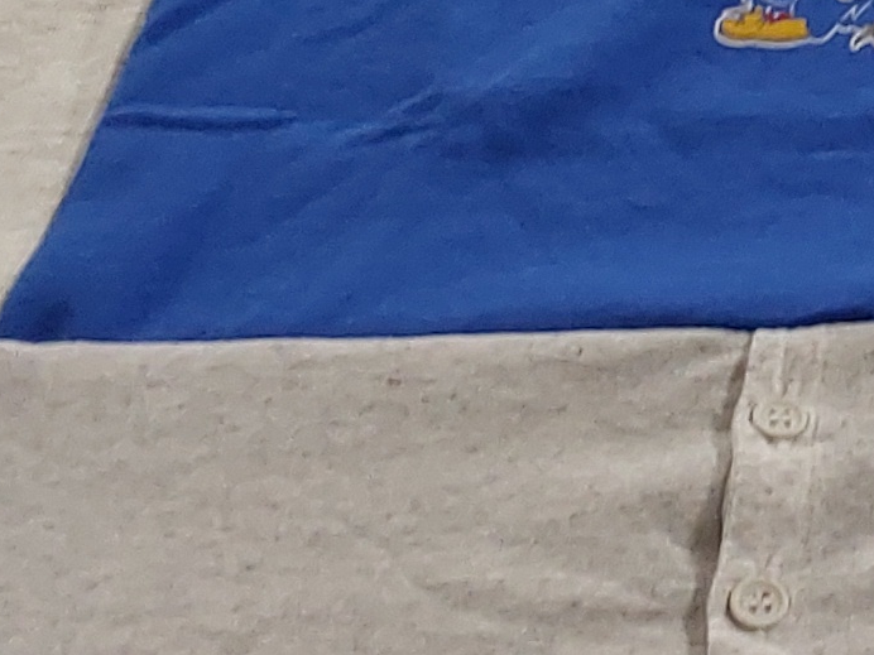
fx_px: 3333
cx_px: 1257
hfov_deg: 14.1
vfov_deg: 11.0
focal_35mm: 132
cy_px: -121
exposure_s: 1/60
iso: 100
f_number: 1.9
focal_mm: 2.91
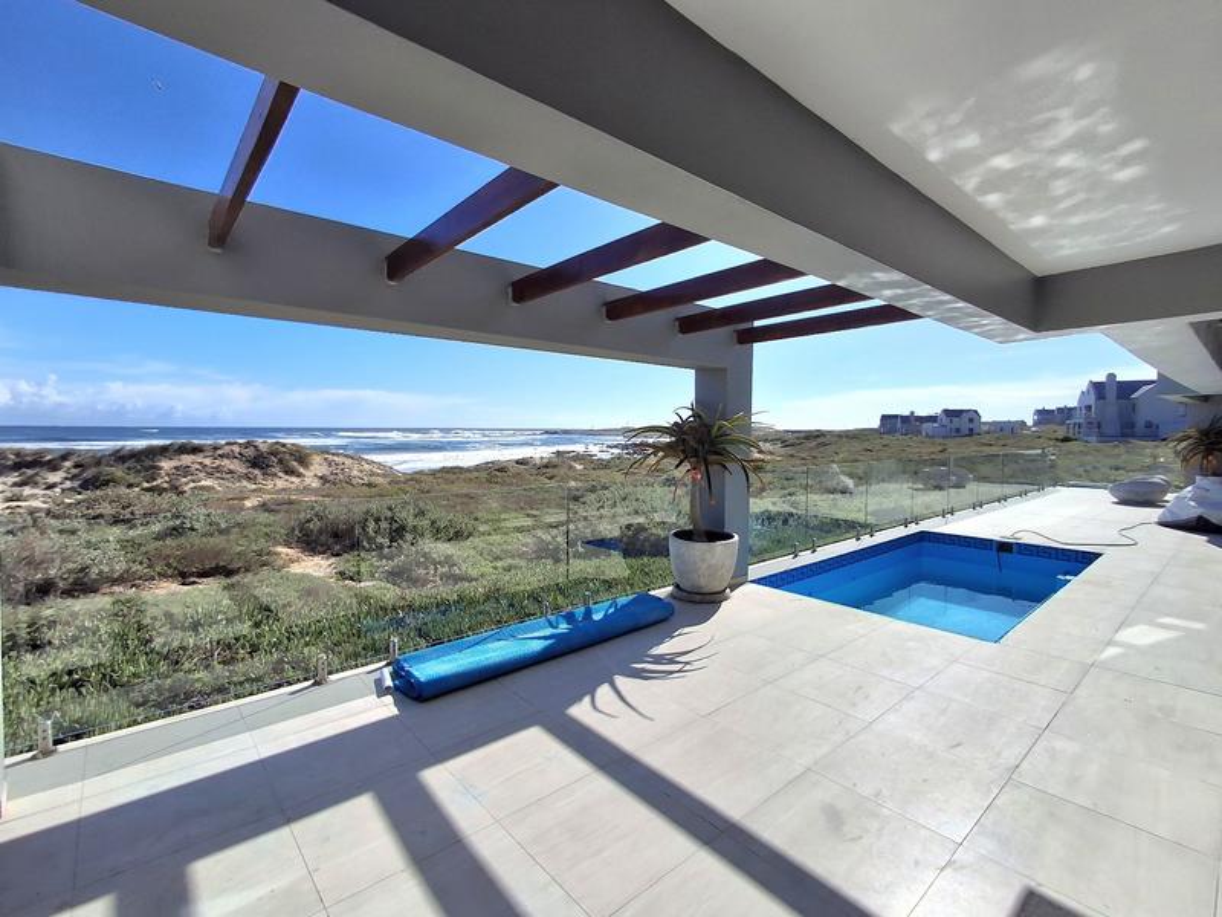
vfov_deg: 78.1
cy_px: 458
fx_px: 565
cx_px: 611
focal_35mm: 16
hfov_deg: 94.5
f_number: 2.2
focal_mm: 1.64
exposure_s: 1/2500
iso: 40
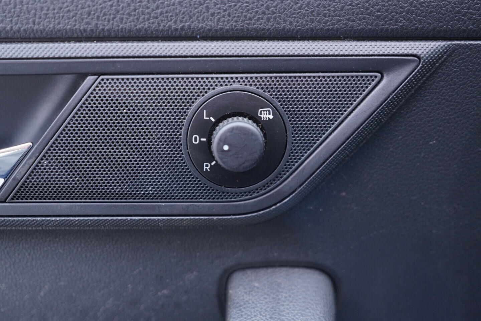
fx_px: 481
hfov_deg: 53.1
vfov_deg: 36.9
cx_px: 240
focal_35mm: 36
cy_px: 160
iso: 400
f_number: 2.8
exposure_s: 1/40
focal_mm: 24
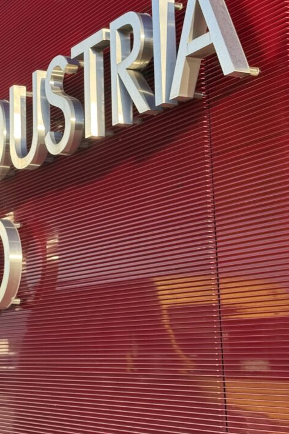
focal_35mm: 80
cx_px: 40
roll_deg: +1.4
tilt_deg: +13.4
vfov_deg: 25.2
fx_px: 964
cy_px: 128
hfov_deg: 16.9
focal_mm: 6.76
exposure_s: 1/1167
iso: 80
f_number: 1.78
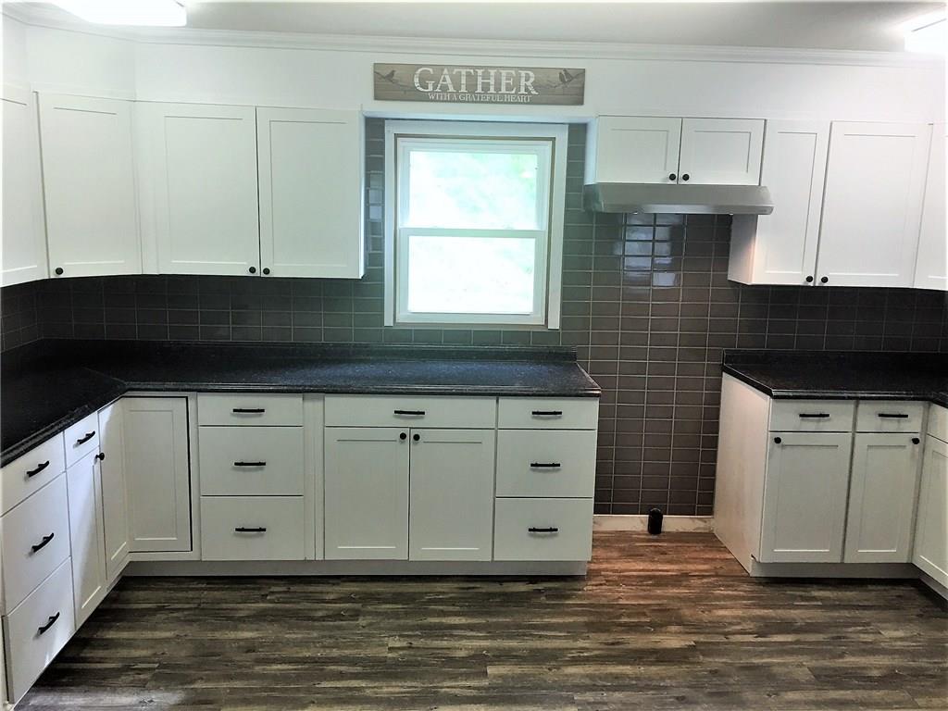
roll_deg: -0.8
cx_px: 474
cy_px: 356
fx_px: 794
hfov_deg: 61.7
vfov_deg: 48.2
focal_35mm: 29
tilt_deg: -8.3
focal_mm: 4.15
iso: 25
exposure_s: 1/15
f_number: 2.2
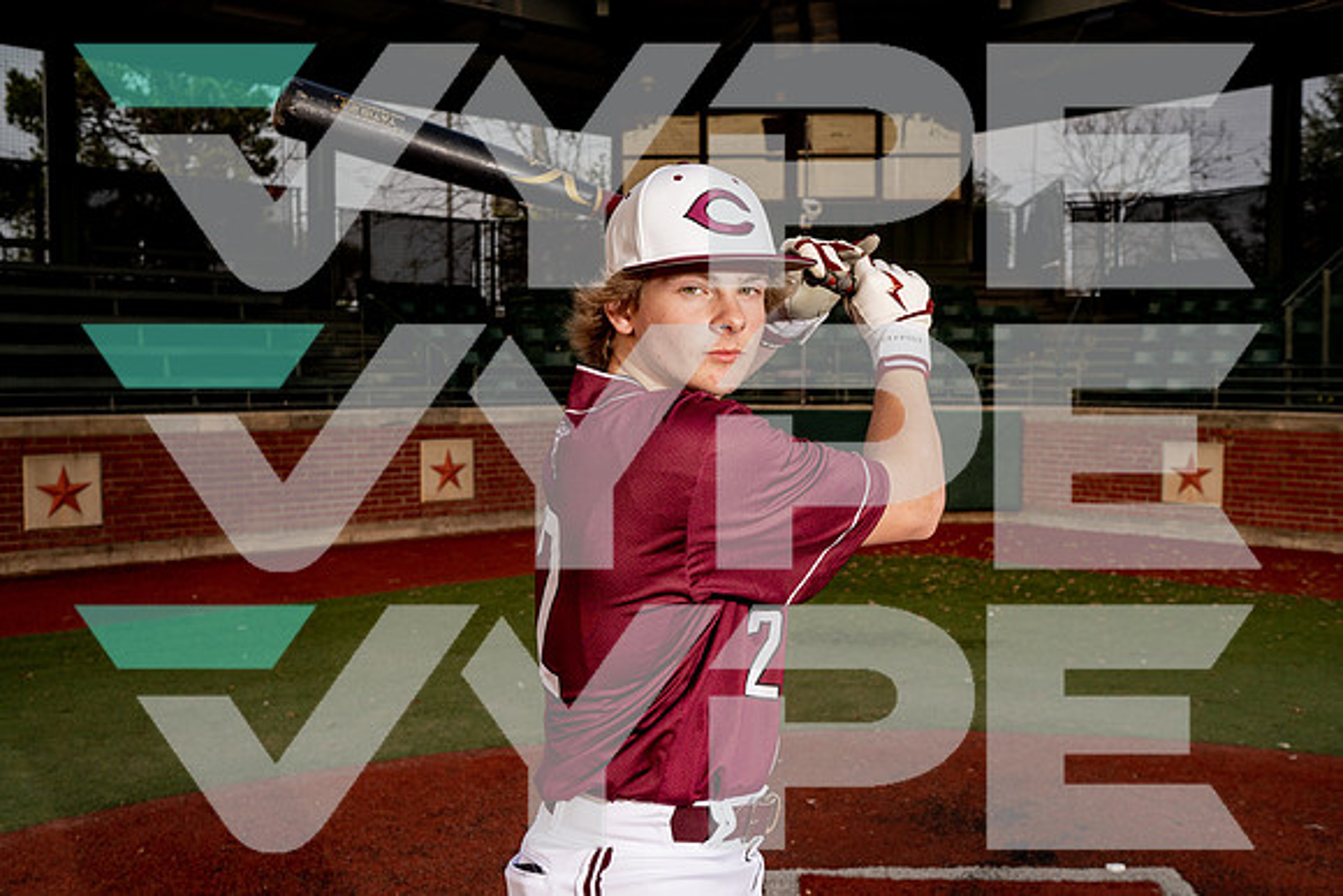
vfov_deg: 37.9
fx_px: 1306
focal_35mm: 35
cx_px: 672
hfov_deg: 54.4
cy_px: 448
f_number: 6.3
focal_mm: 35
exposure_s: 1/250
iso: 500
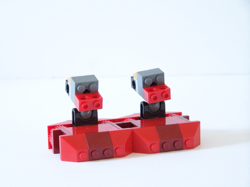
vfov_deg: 12.7
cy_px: 94
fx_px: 845
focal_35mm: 117
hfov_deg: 16.8
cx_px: 125
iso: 400
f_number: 3.2
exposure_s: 1/15
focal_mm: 19.4
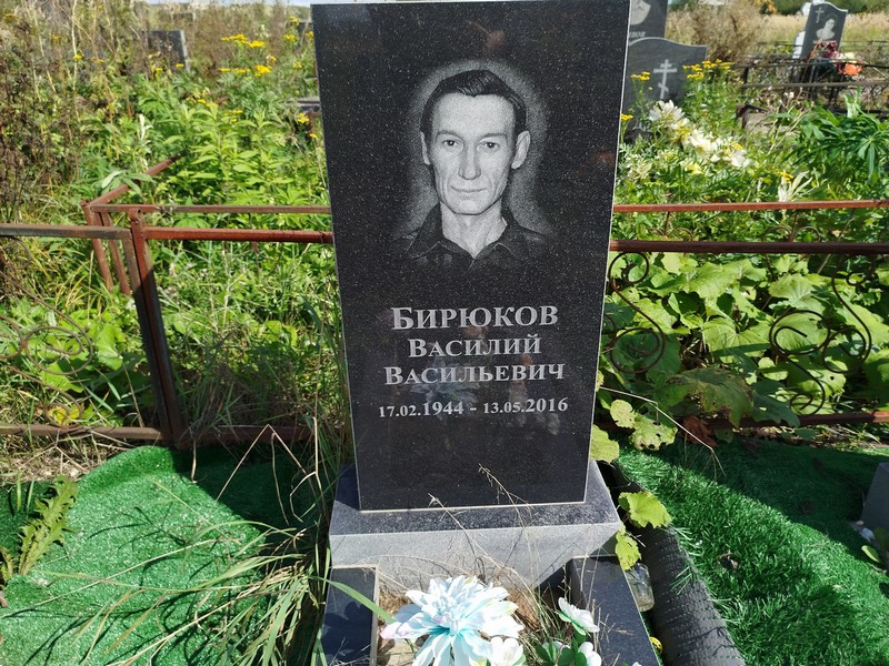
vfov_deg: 56.8
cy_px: 333
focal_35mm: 24
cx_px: 444
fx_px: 616
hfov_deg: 71.6
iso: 50
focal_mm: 5.31
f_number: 1.7
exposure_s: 1/703
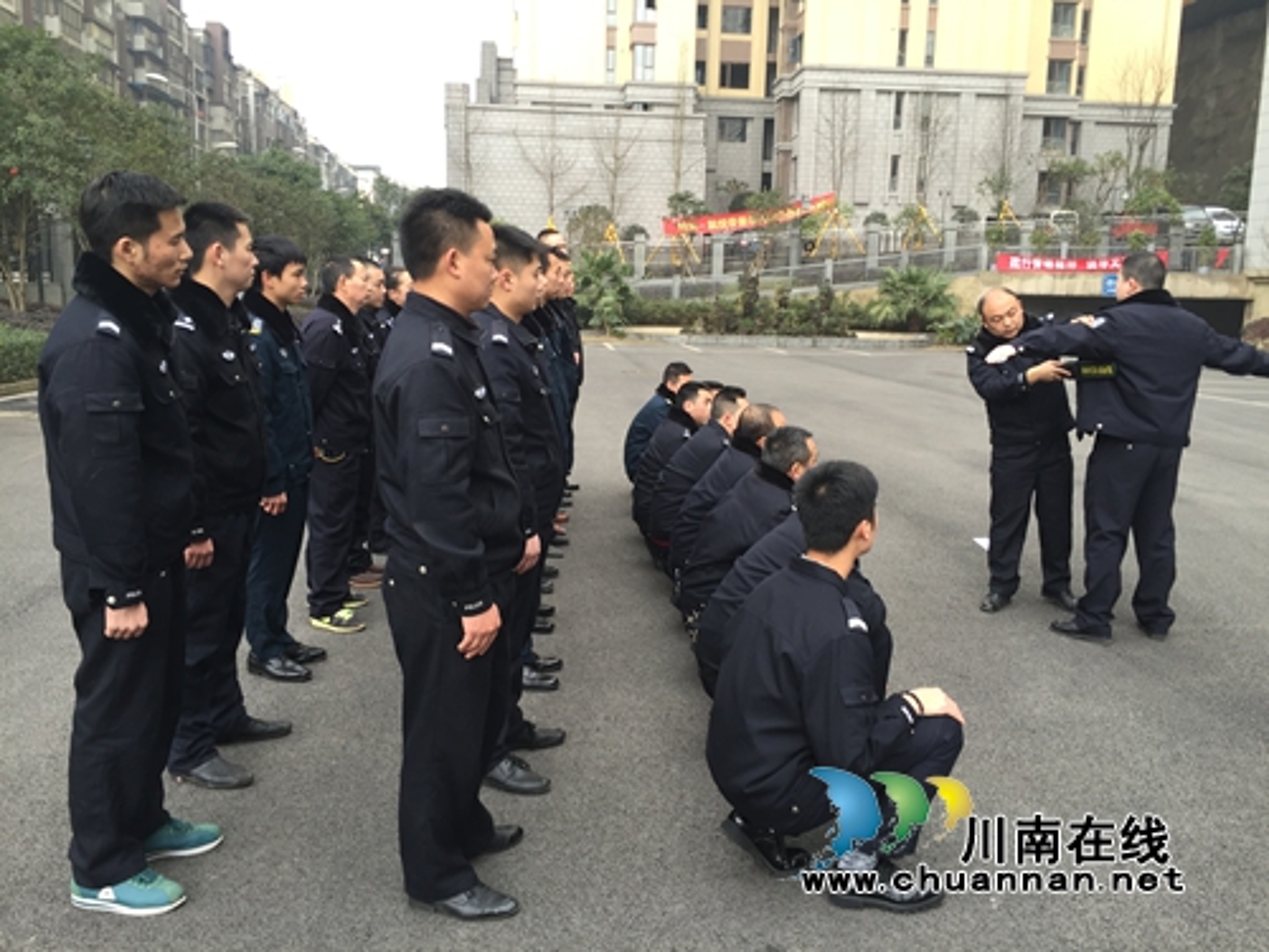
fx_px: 1063
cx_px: 634
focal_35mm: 29
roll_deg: -1.7
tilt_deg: -7.6
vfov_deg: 48.2
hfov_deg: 61.7
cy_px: 476
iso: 32
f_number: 2.2
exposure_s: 1/50
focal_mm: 4.15
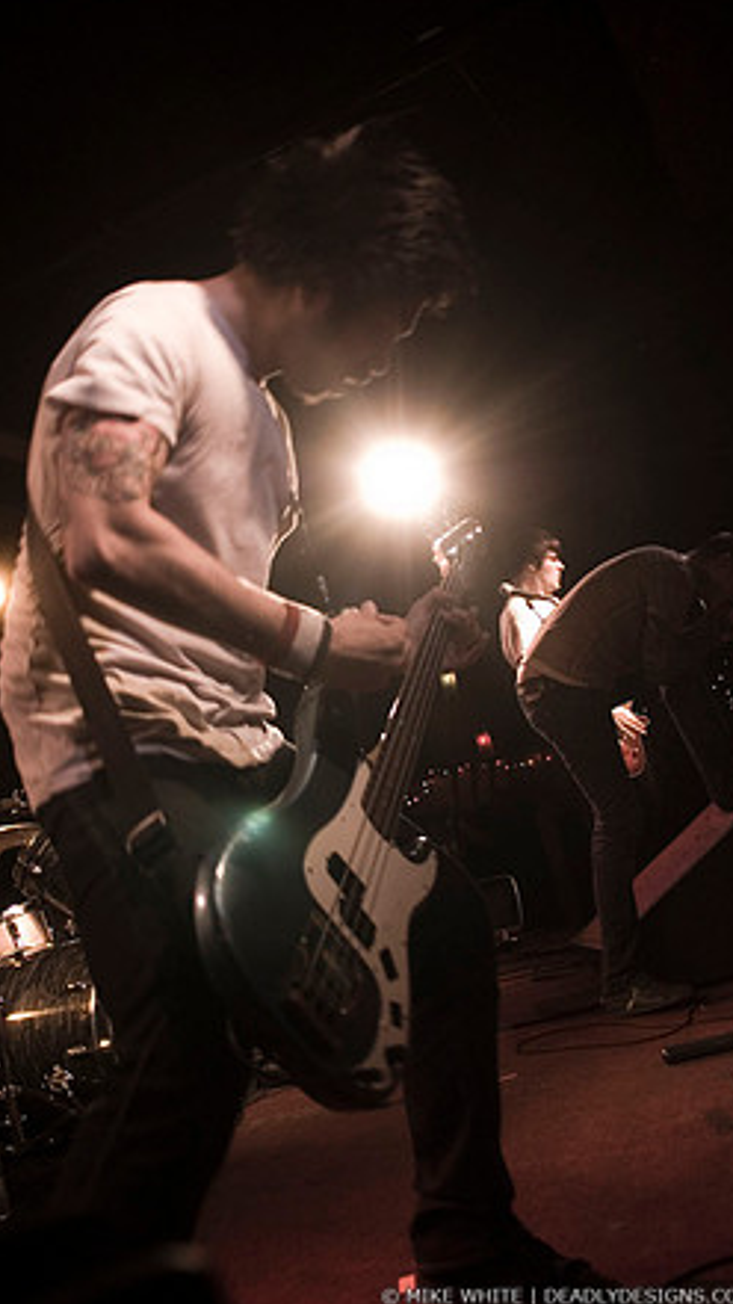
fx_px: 1106
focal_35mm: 32
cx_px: 321
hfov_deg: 36.6
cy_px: 645
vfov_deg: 61.0
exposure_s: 1/100
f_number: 2.8
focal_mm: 20
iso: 800
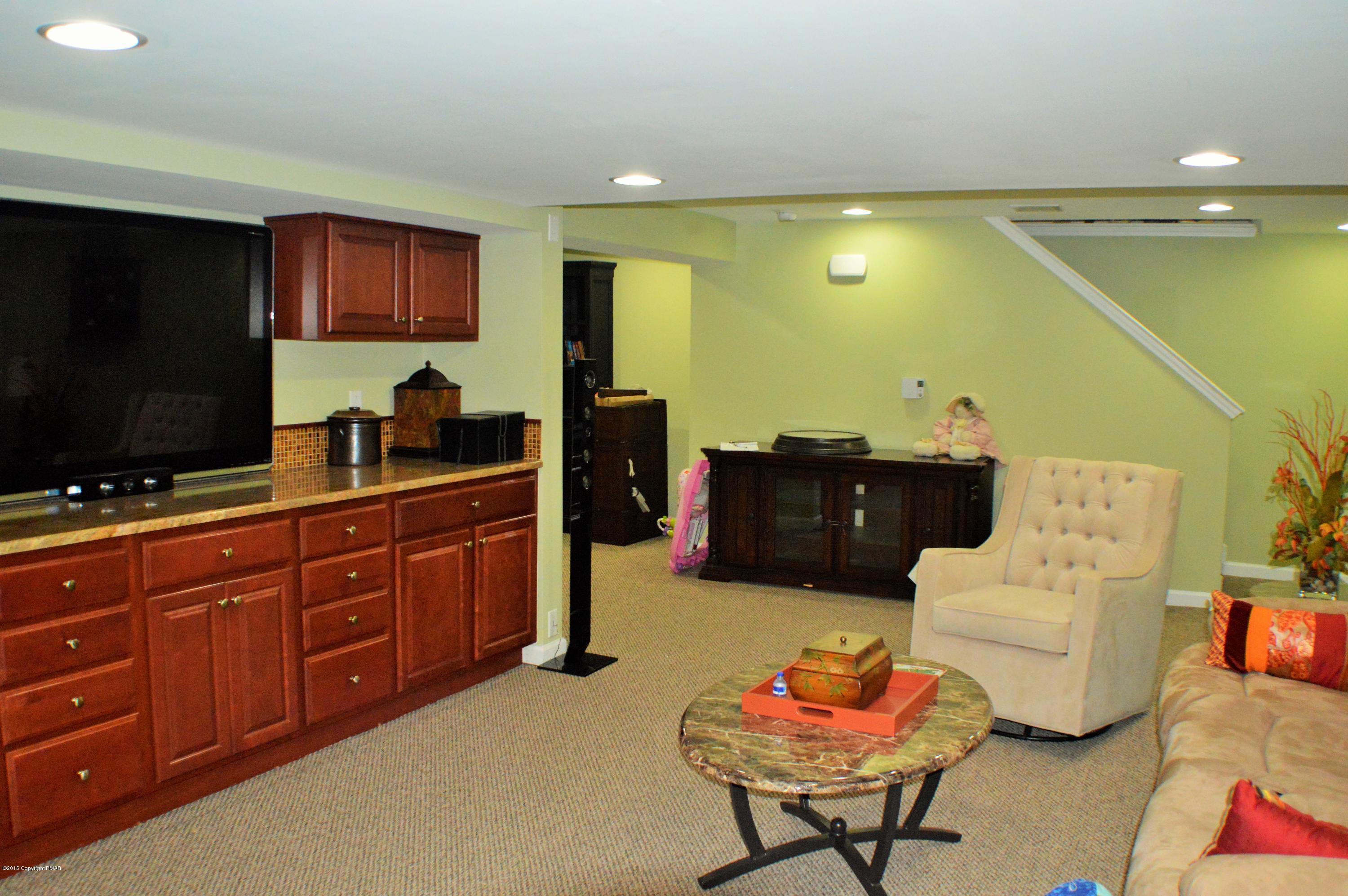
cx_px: 674
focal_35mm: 39
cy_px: 448
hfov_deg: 49.6
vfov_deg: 34.1
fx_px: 1459
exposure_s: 1/80
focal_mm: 26
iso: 3200
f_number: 4.2
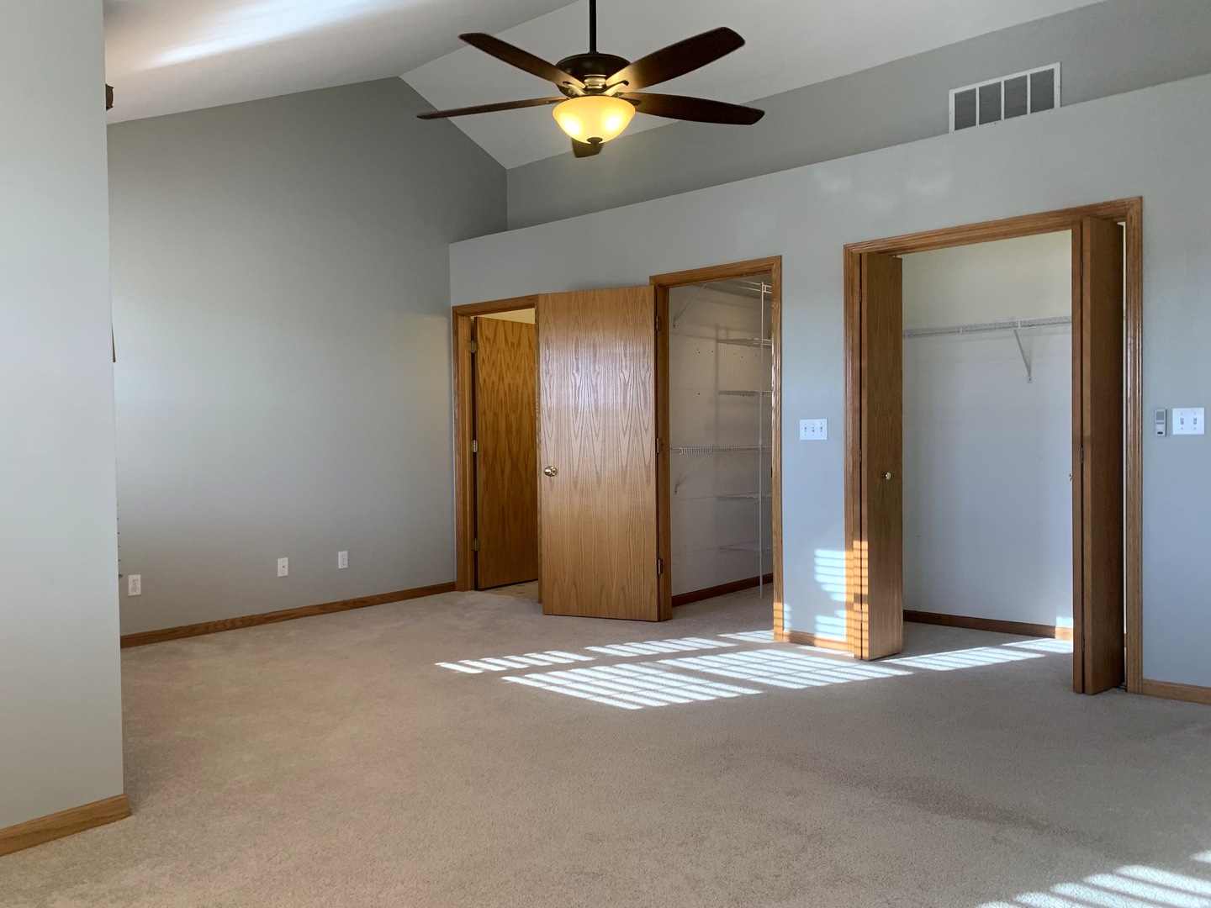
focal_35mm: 26
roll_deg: +1.1
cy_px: 454
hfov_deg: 67.3
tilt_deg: -3.0
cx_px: 606
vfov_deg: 53.1
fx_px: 910
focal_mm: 4.25
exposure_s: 1/121
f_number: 1.8
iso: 64
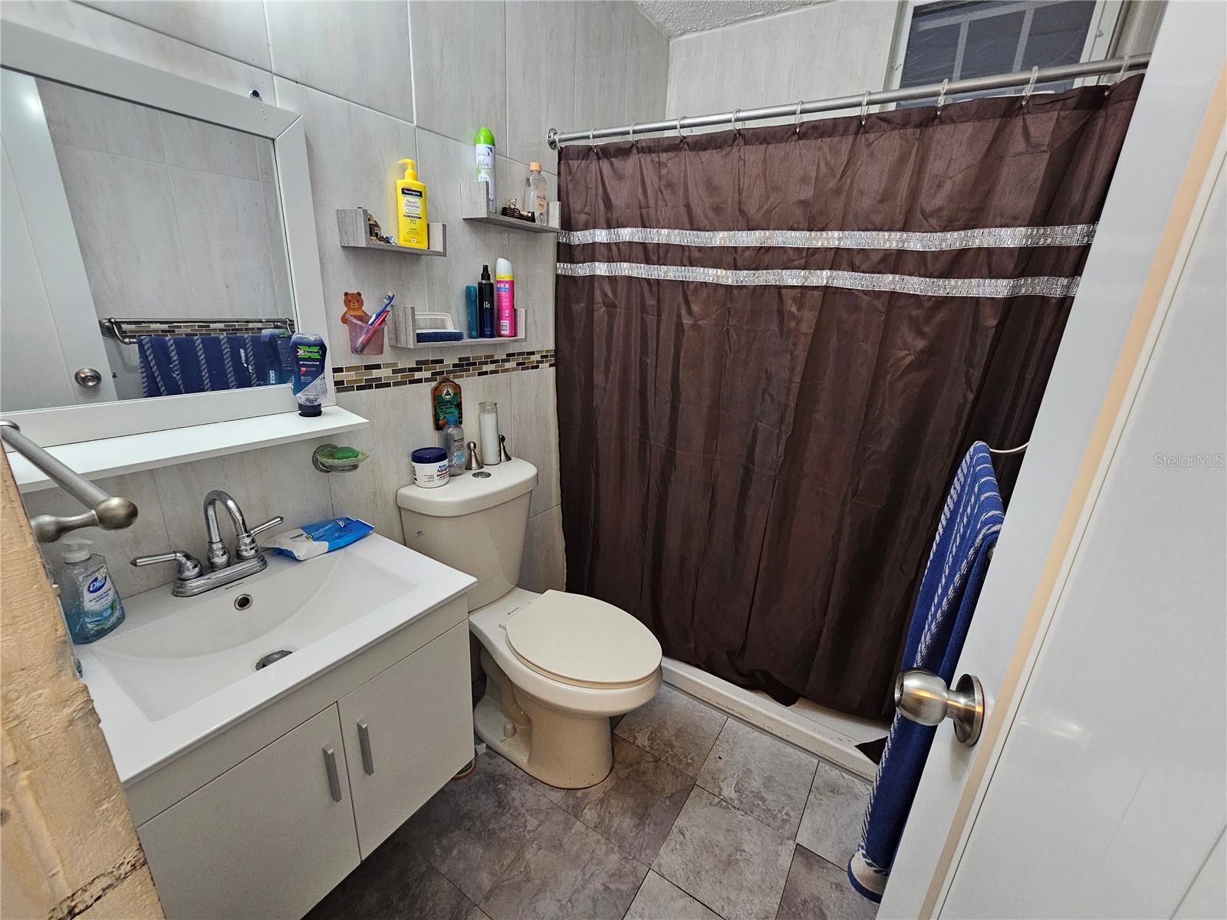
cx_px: 614
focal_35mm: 13
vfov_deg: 89.9
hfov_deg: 106.2
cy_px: 460
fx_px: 461
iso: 320
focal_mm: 2.2
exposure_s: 1/30
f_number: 2.2
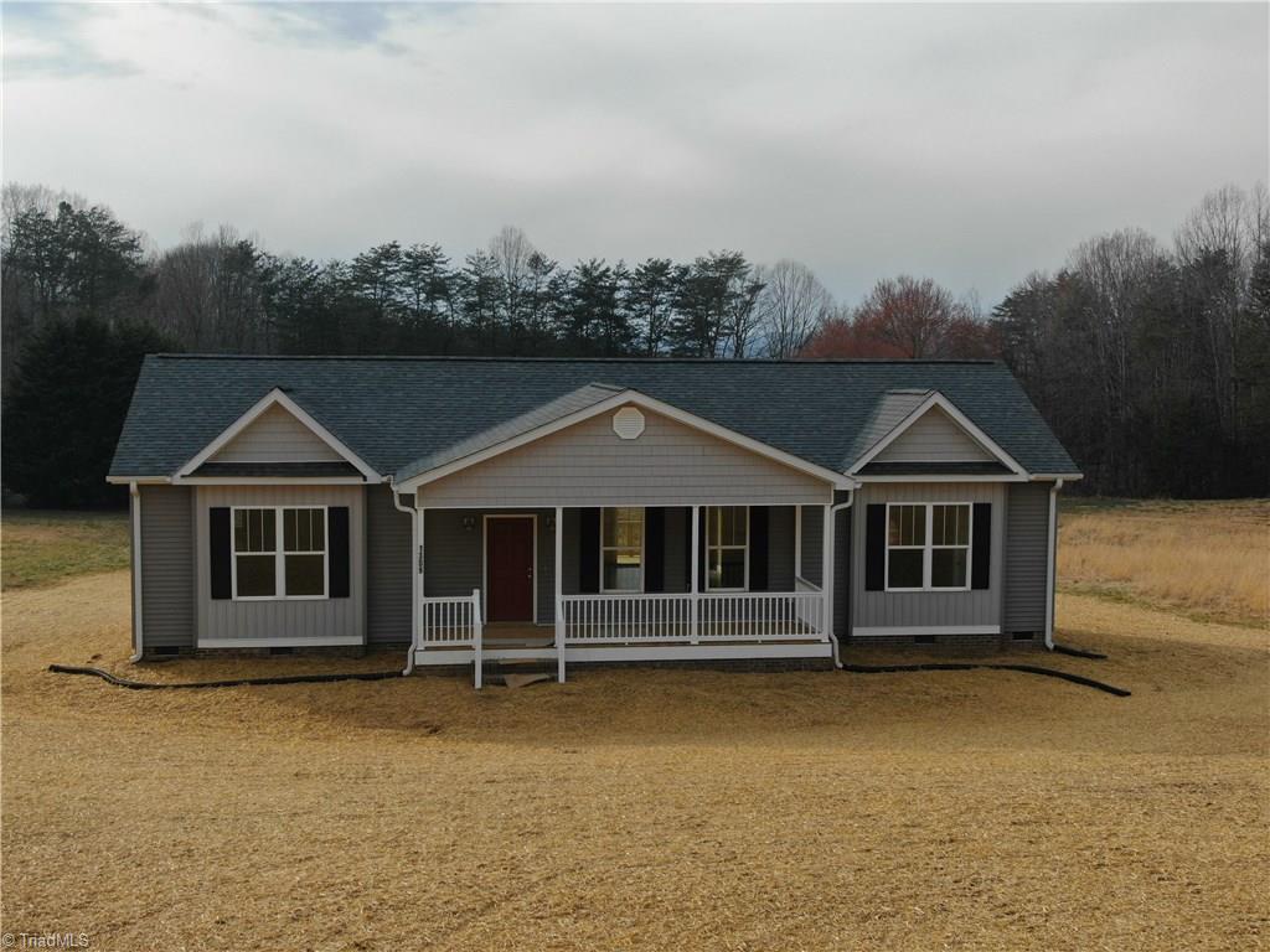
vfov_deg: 32.9
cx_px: 635
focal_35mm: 44
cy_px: 476
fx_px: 1614
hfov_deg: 42.9
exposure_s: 1/529
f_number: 3.6
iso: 110
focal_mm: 7.71
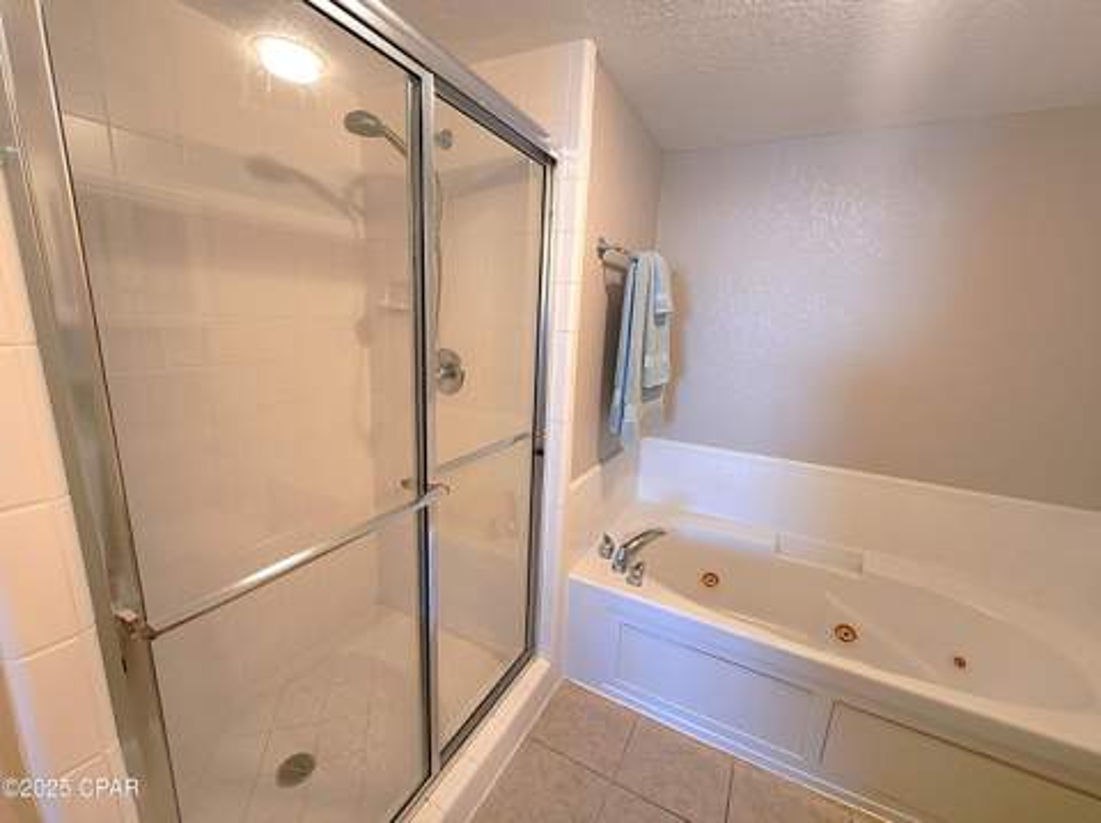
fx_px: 413
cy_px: 412
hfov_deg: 106.2
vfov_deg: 89.8
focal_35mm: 13
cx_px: 550
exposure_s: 1/40
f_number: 2.2
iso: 320
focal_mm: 2.2
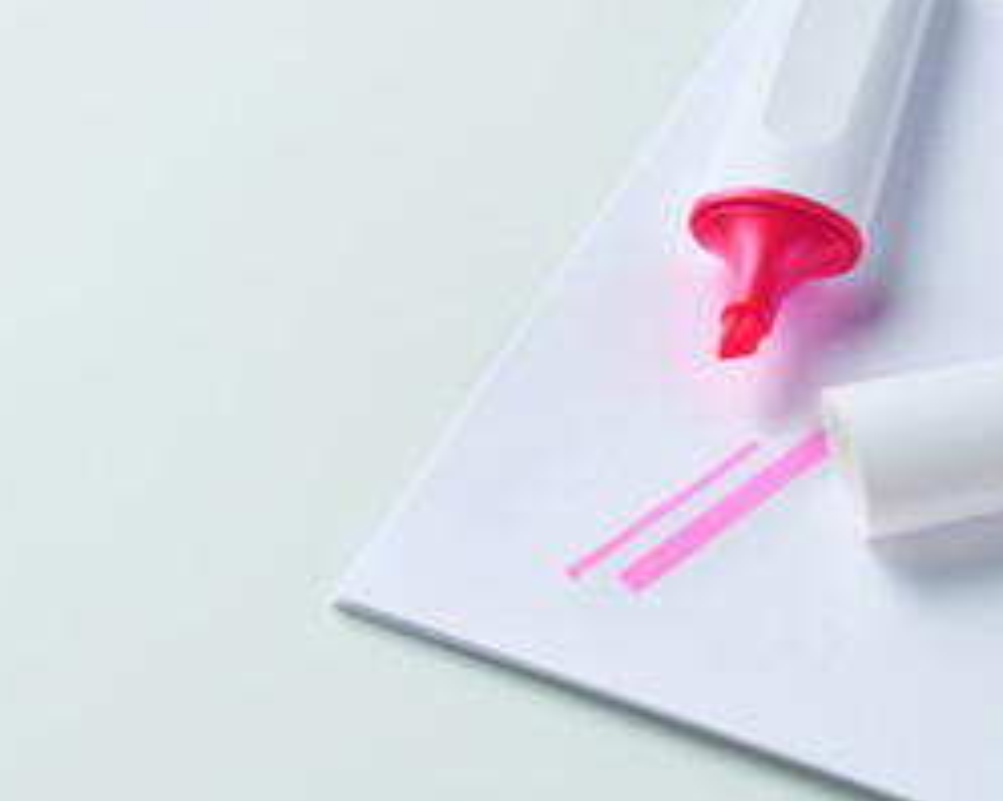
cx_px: 785
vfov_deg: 8.2
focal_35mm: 189
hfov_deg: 10.2
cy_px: 316
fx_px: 5608
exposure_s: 1/125
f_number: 18
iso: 64
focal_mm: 105
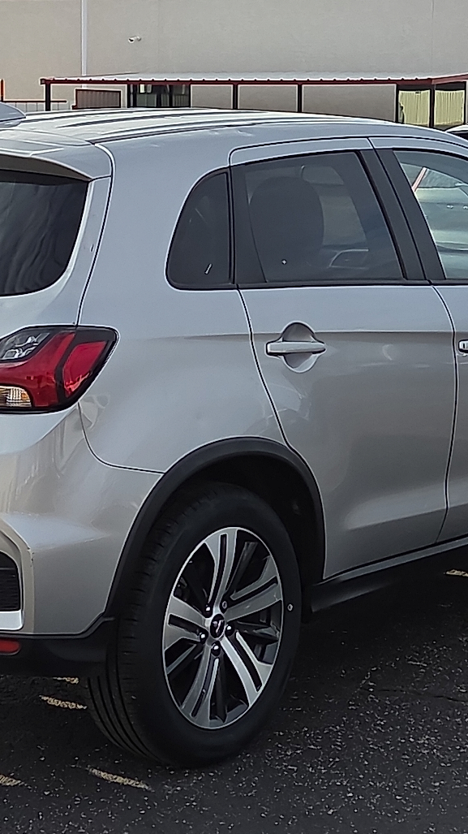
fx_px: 1987
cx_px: 174
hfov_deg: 13.4
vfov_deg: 23.7
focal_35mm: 90
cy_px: 377
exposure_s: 1/1111
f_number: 1.8
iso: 25
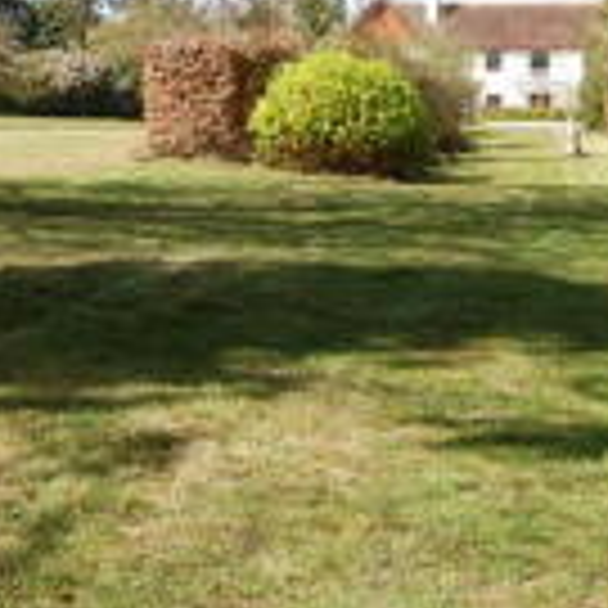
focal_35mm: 62
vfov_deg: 27.0
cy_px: 88
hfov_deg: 27.1
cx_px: 495
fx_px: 1232
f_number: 7.1
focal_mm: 10
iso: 200
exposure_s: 1/200
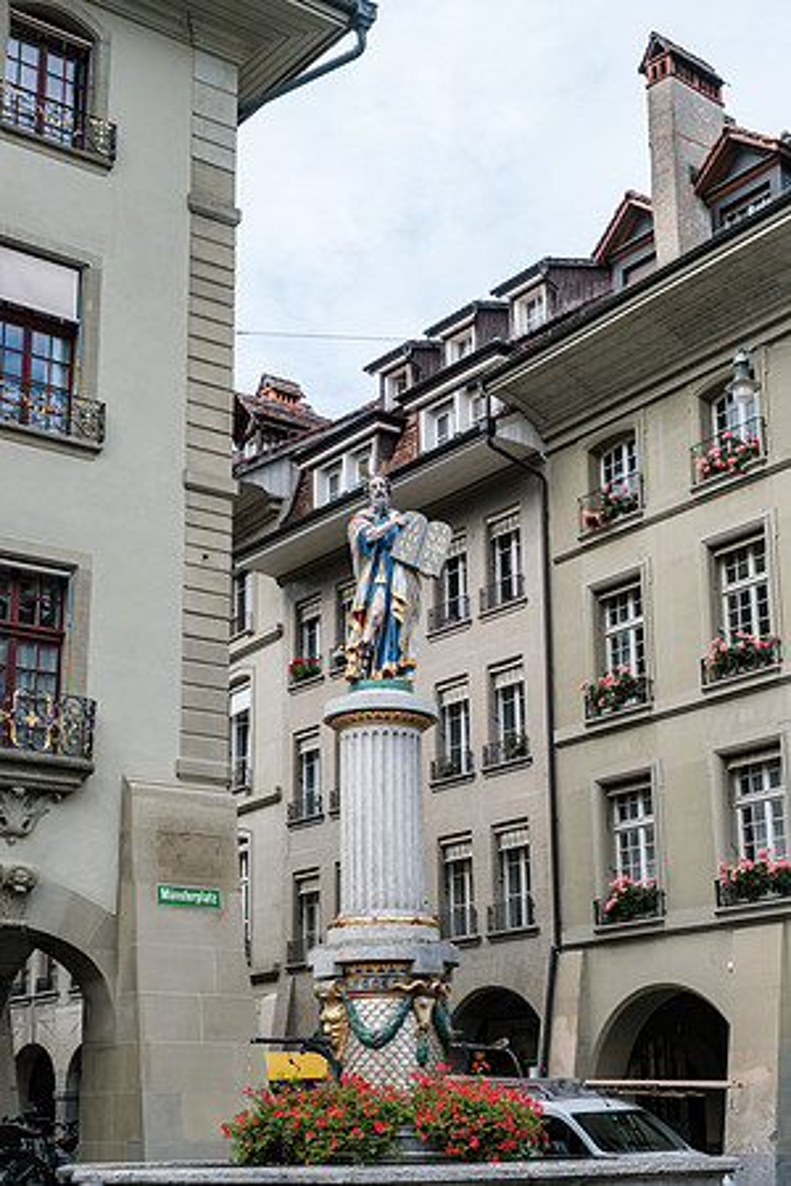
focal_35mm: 50
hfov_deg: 27.0
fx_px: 1648
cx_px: 396
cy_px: 593
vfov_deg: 39.6
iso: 320
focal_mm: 33.2
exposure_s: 1/800
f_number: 5.6
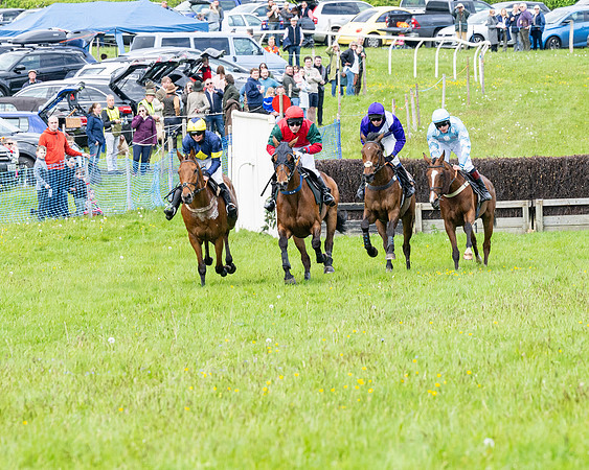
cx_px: 293
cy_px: 205
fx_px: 6399
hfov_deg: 5.3
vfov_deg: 4.2
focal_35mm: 367
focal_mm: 150
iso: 400
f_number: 6.3
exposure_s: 1/640
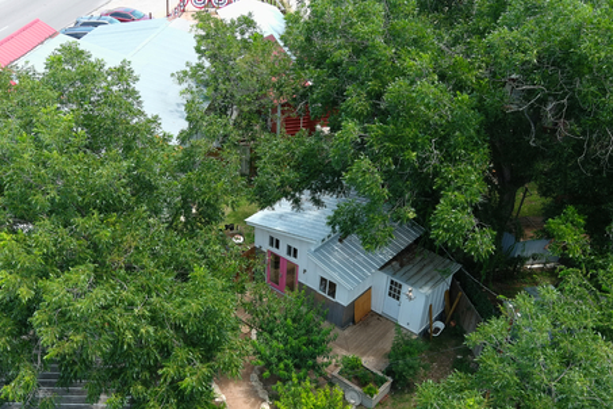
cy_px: 254
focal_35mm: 41
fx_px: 698
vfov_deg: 32.5
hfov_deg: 47.3
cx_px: 260
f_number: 2.8
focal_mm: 10.6
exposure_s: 1/240
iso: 100
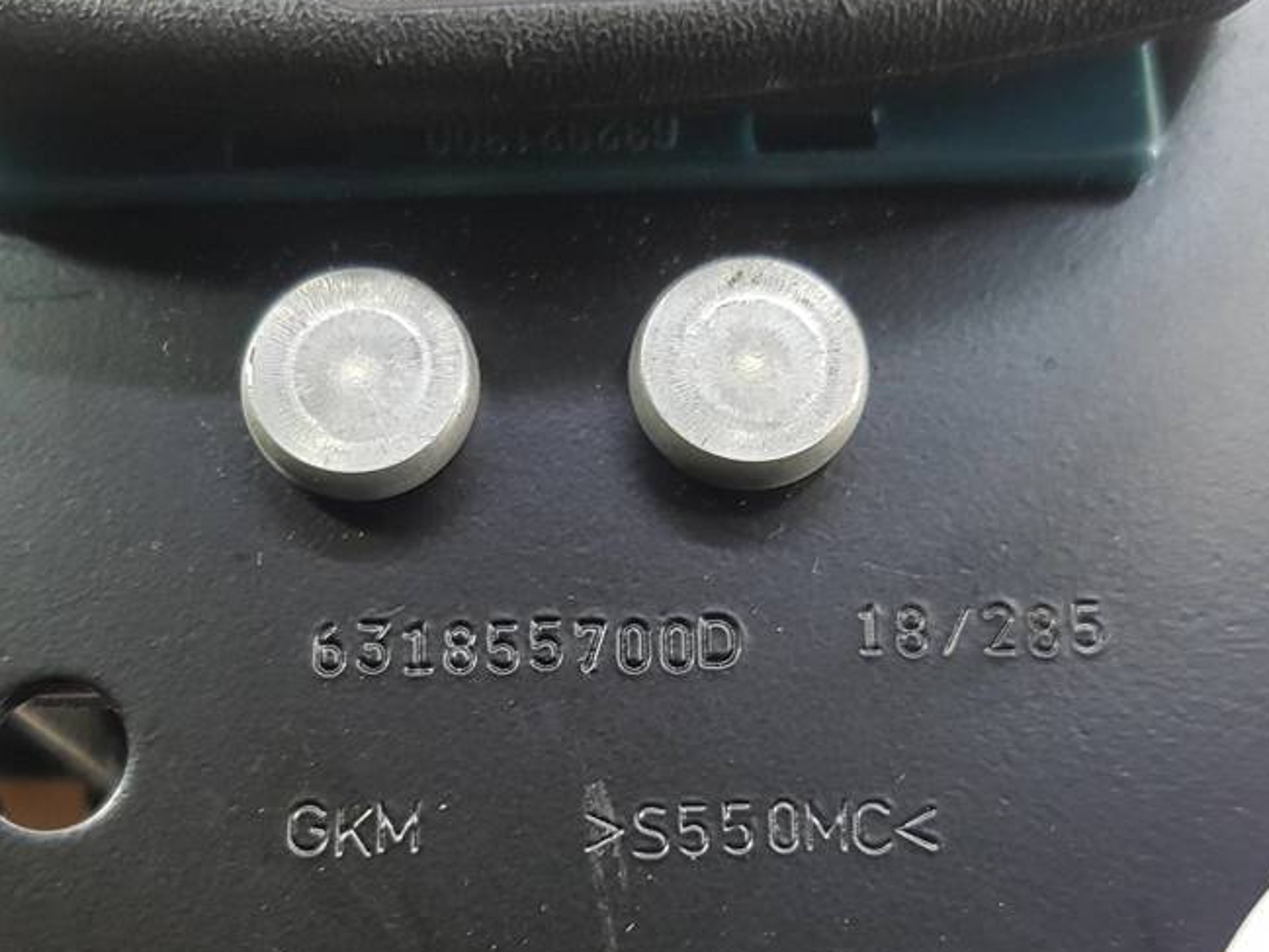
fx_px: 1503
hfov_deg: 45.6
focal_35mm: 41
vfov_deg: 34.5
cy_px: 698
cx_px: 530
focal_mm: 4.2
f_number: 1.7
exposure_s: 1/100
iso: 200
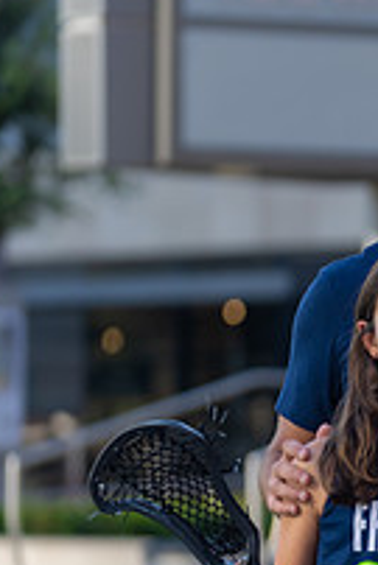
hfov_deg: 4.1
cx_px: 613
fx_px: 5220
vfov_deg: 6.2
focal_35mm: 332
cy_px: 432
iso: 100
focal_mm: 113
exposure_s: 1/500
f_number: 2.8
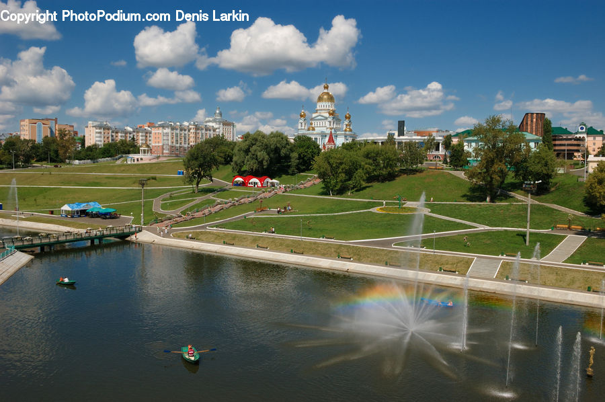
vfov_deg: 43.5
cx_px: 302
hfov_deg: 62.0
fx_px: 504
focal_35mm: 30
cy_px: 201
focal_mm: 20
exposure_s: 1/500
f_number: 11
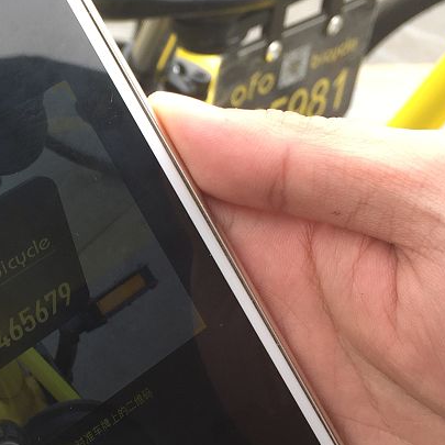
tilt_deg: -34.9
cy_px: 260
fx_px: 1105
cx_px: -44
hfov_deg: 21.6
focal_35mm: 76
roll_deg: -6.1
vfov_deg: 22.7
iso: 32
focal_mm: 4.15
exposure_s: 1/107
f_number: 2.2
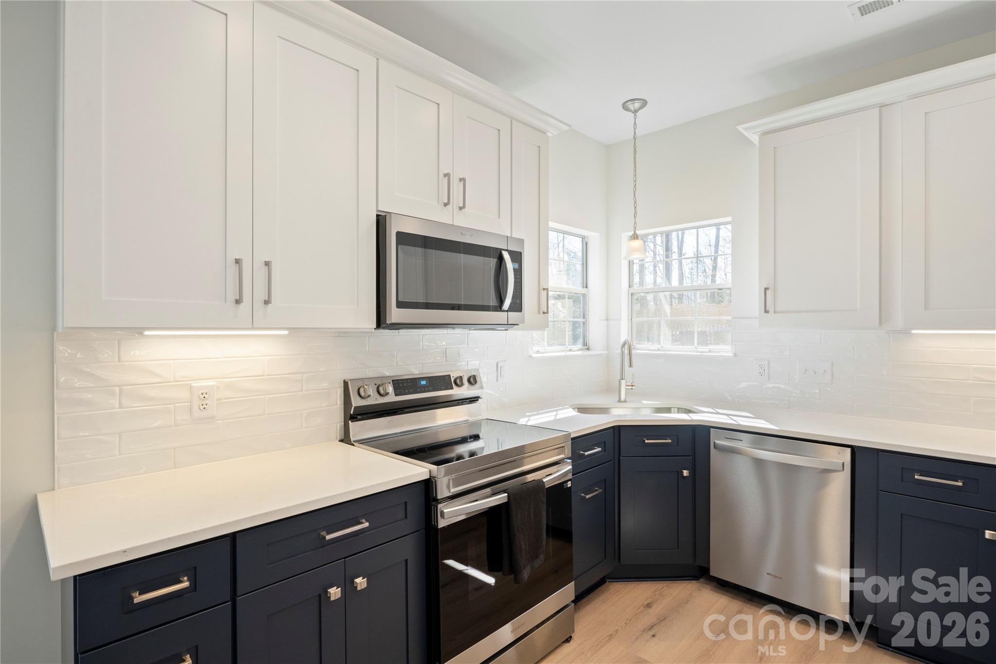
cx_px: 498
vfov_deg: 67.4
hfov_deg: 90.0
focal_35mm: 18
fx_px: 498
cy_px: 332
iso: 400
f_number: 8
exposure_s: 1/13
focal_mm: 12
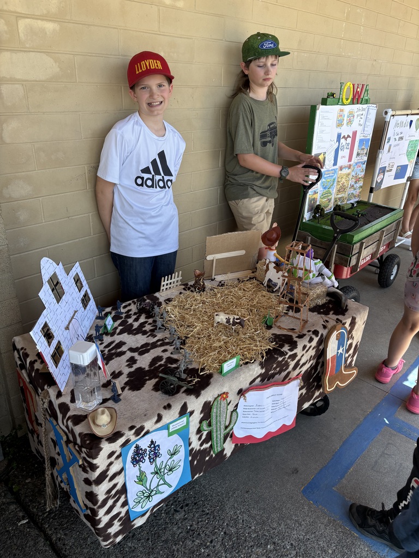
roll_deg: -1.7
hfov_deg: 53.1
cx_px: 210
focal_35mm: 26
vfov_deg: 67.3
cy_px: 279
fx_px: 420
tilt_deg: -25.0
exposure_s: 1/270
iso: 40
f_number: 1.6
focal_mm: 5.96
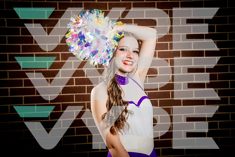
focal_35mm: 43
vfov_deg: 31.2
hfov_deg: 45.4
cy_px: 78
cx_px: 118
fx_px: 281
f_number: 7.1
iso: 400
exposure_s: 1/250
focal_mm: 43
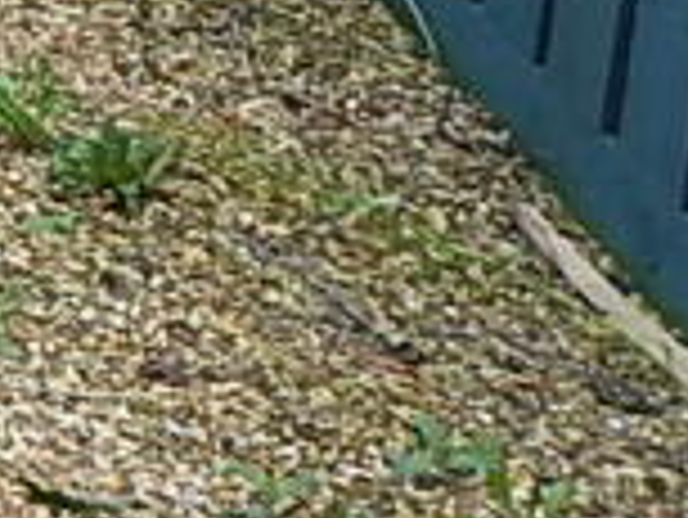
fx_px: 2924
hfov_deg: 10.0
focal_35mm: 147
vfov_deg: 9.4
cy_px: -572
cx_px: -1385
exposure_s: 1/100
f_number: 3
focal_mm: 4
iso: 125
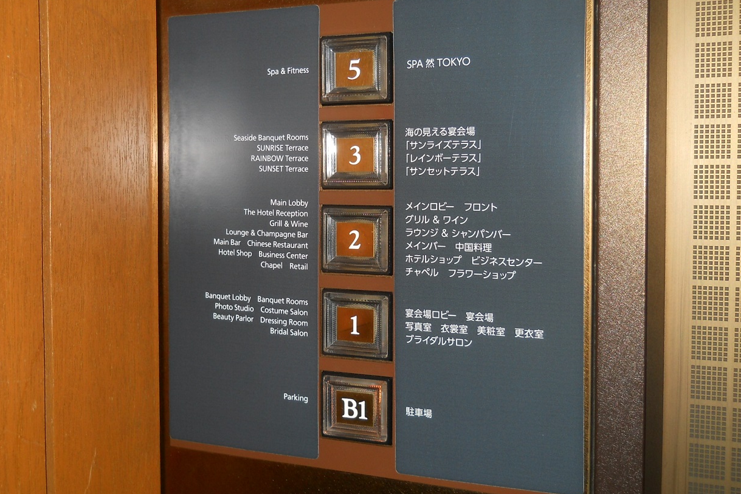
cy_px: 242
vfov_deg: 31.2
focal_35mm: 43
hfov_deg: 45.4
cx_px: 370
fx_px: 885
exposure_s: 1/30
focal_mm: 6.72
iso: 80
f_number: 3.1
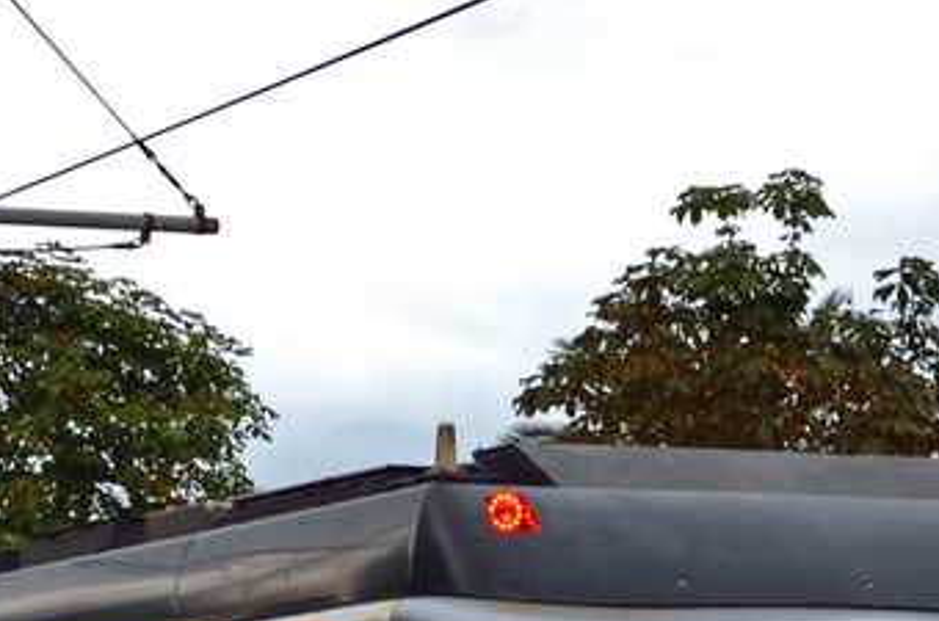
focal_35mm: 254
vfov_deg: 5.4
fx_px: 6607
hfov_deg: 8.1
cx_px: 276
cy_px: 723
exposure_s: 1/60
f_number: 5.3
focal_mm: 45
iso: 160
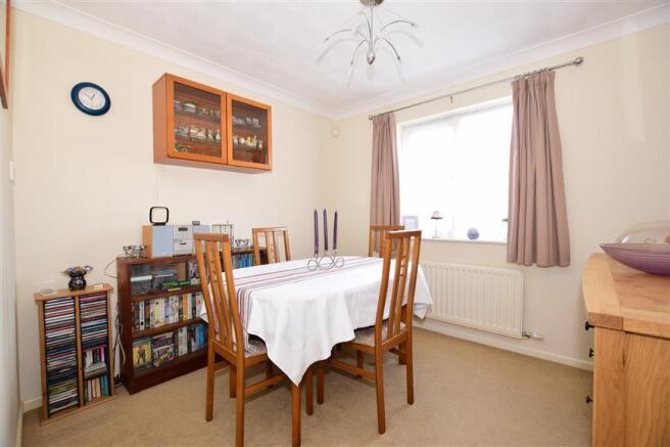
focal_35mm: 15
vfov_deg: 77.3
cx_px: 335
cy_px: 224
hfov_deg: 100.4
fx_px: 279
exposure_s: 1/25
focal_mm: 10
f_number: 5
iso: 200
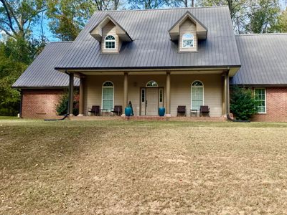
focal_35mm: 30
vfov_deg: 46.7
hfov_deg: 59.6
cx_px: 166
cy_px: 96
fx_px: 249
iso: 80
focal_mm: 6.76
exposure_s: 1/1238
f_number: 1.78
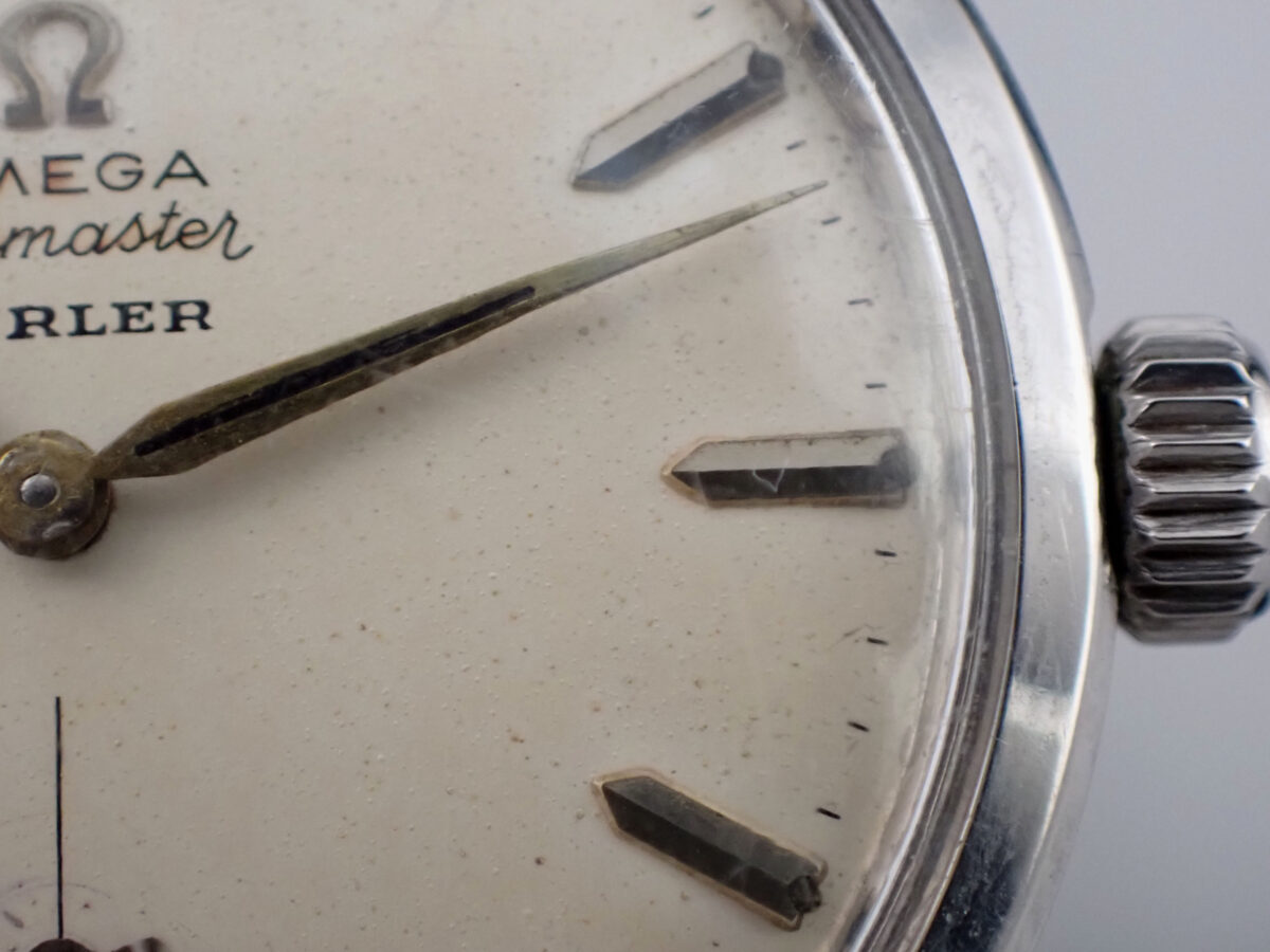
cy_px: 476
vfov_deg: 14.8
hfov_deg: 19.6
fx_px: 3669
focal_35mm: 100
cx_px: 635
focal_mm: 18
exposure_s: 1/100
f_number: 4.9
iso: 1250
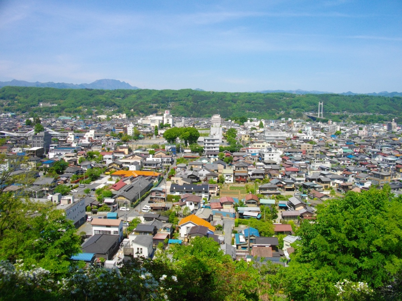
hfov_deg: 56.8
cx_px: 201
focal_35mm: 32
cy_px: 150
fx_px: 372
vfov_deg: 44.2
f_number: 5.5
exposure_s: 1/400
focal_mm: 5.7
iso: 100
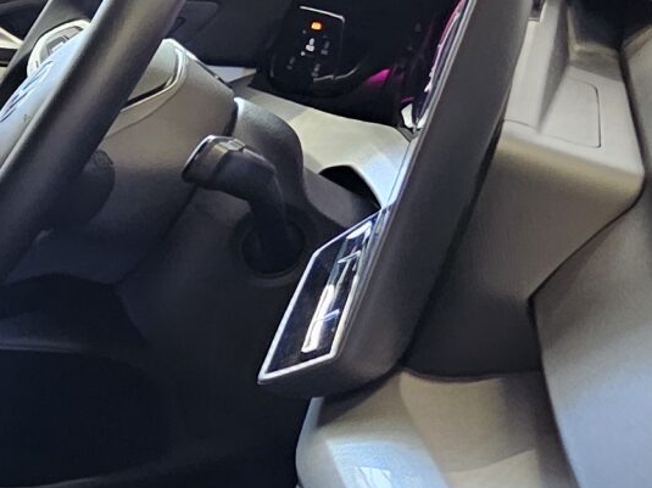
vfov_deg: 12.9
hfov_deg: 14.2
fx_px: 2071
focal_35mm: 110
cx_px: -740
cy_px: 689
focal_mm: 6.3
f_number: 1.7
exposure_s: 1/24
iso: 1250
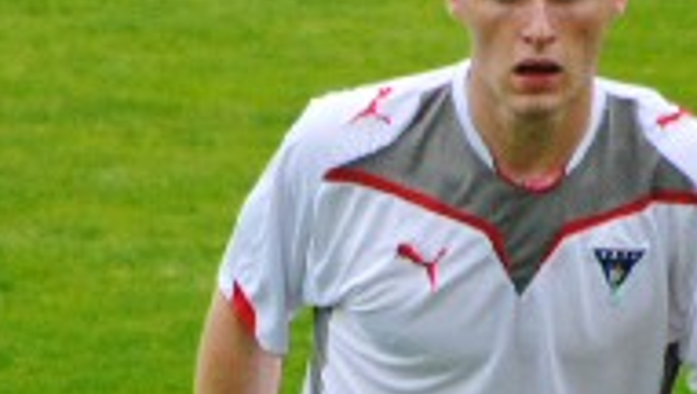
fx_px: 20041
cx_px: 525
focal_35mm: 1083
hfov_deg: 2.0
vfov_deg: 1.1
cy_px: 330
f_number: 5.6
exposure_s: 1/500
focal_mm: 300
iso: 360
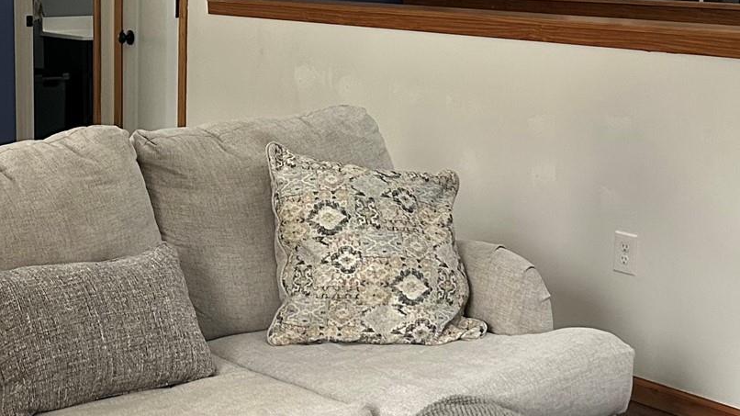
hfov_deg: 28.9
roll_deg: +0.0
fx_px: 1412
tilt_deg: -9.8
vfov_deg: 16.7
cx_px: 174
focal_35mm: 72
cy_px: 144
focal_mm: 5.7
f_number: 1.5
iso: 400
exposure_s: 1/40
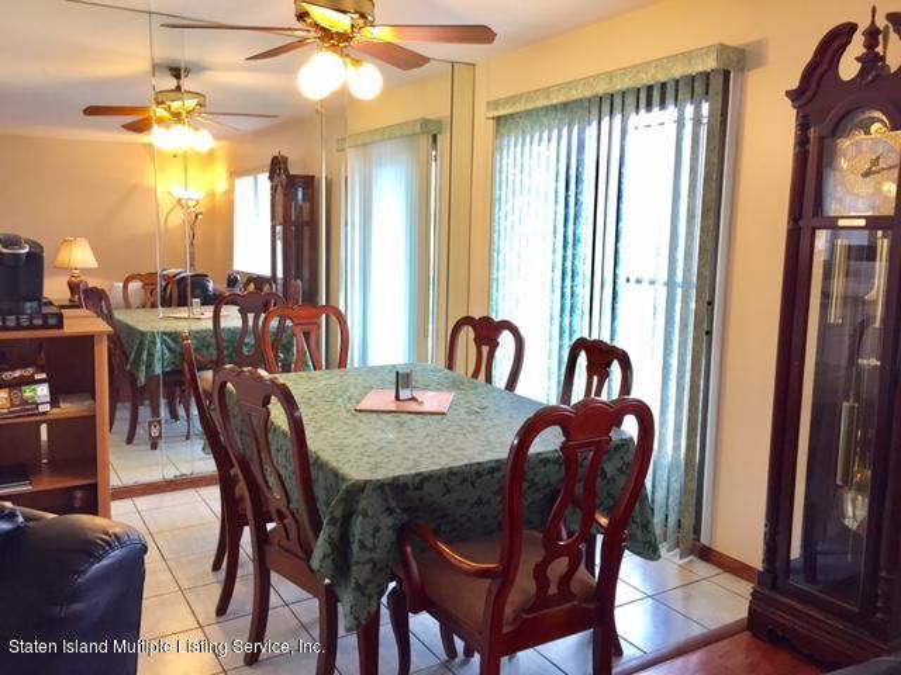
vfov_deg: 48.2
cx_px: 450
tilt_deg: -7.9
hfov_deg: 61.7
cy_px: 338
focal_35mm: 29
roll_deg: -2.4
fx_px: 755
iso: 80
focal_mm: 4.15
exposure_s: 1/30
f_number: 2.2
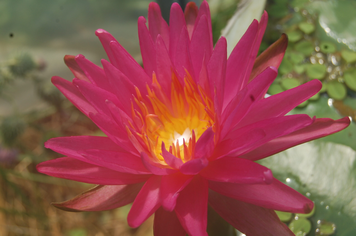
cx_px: 178
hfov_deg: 35.1
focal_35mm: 57
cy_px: 118
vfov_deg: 23.7
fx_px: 563
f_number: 10
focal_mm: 38
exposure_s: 1/400
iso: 200
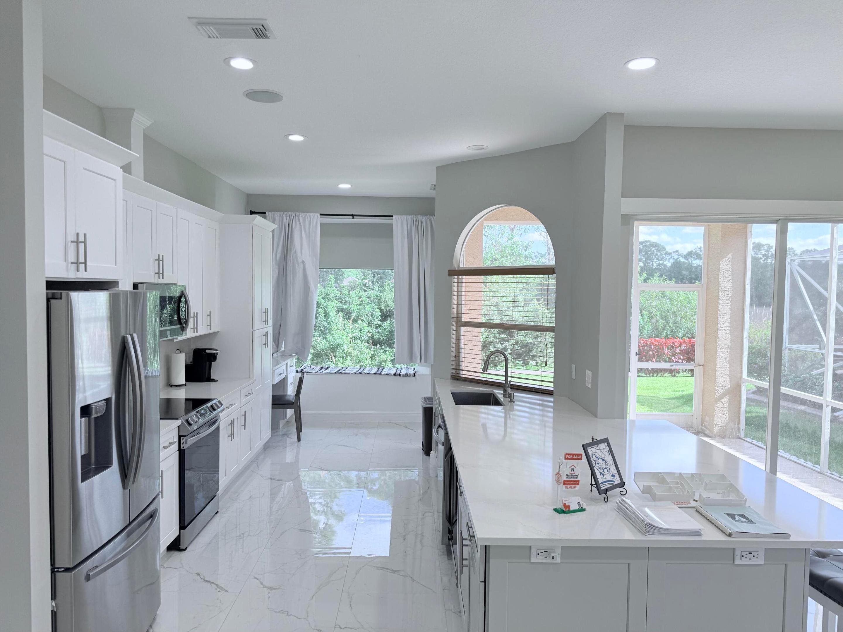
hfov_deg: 71.6
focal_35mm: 24
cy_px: 316
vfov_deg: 56.8
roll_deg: -1.0
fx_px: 584
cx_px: 422
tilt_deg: -1.9
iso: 100
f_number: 1.78
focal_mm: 6.76
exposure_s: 1/230
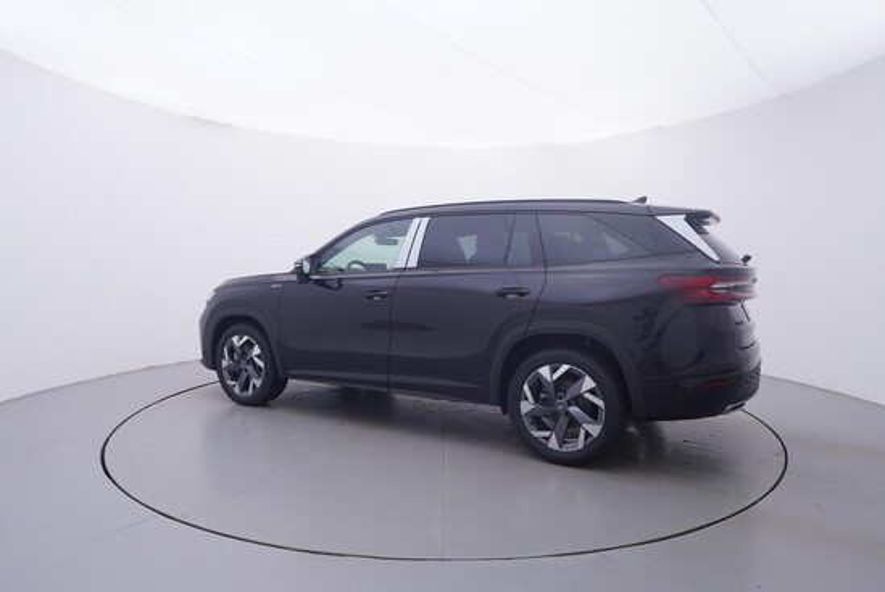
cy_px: 296
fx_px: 554
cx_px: 442
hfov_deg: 77.3
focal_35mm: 22
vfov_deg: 56.2
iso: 200
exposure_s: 1/80
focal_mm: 15
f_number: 5
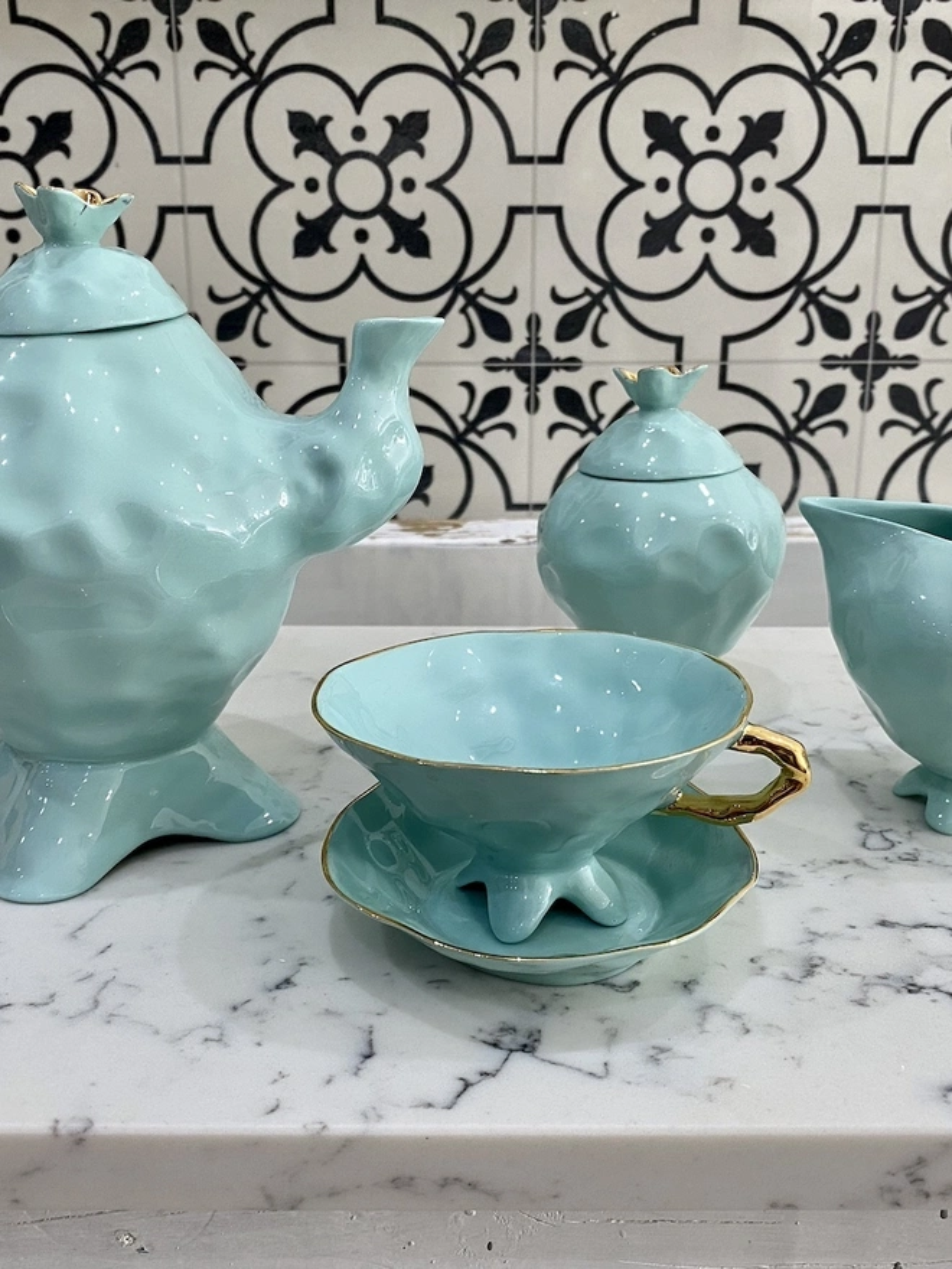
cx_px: 476
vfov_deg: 67.3
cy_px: 634
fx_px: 953
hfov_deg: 53.1
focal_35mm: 26
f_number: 1.8
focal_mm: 4.25
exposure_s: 1/50
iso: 80
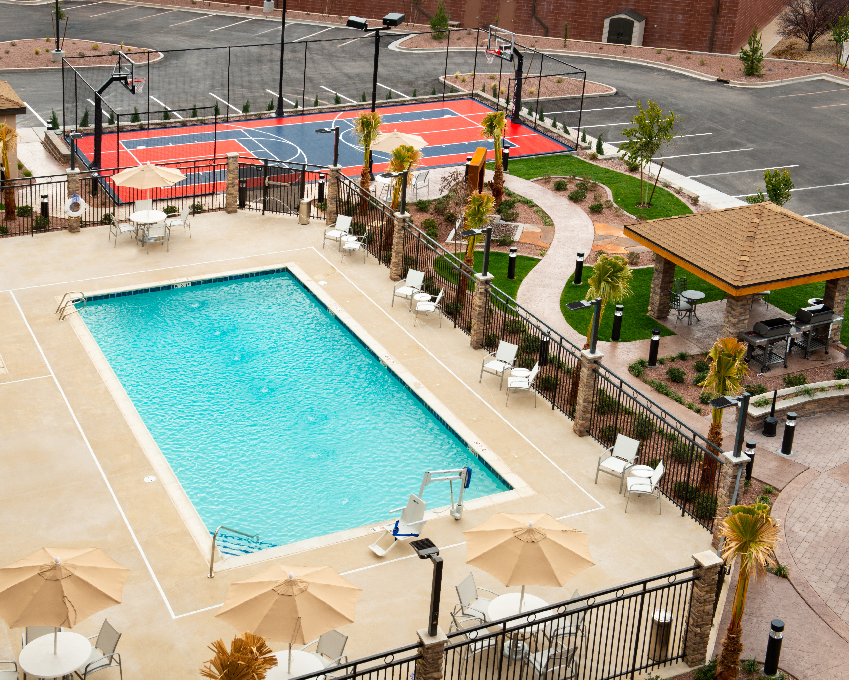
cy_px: 336
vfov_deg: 27.6
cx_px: 342
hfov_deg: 34.0
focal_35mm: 55
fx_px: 1382
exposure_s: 1/100
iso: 250
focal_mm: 48
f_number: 13
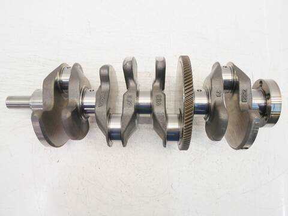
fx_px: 216
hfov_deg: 67.3
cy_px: 108
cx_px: 144
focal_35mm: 26
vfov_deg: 53.1
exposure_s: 1/60
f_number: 3.6
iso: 200
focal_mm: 13
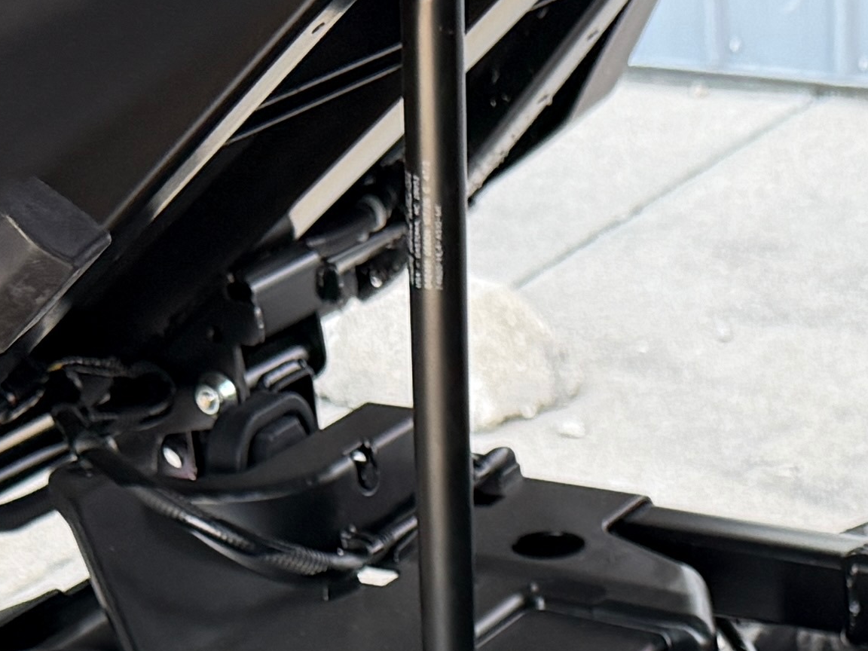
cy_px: 1515
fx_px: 2984
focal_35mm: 119
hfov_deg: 16.2
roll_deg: +1.1
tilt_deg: -38.0
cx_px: 875
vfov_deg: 10.8
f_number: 1.78
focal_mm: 6.76
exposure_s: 1/124
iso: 125
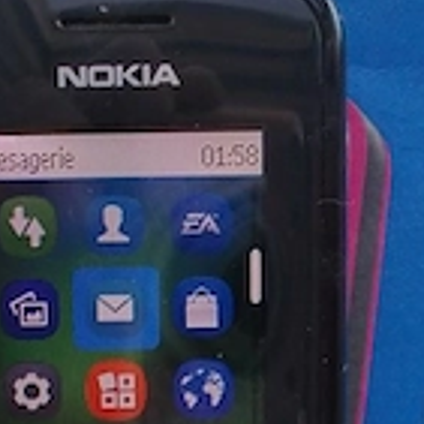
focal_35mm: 95
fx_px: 1316
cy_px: 472
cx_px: 204
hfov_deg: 18.3
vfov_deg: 17.6
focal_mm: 5.3
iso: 80
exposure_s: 1/40
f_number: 3.1
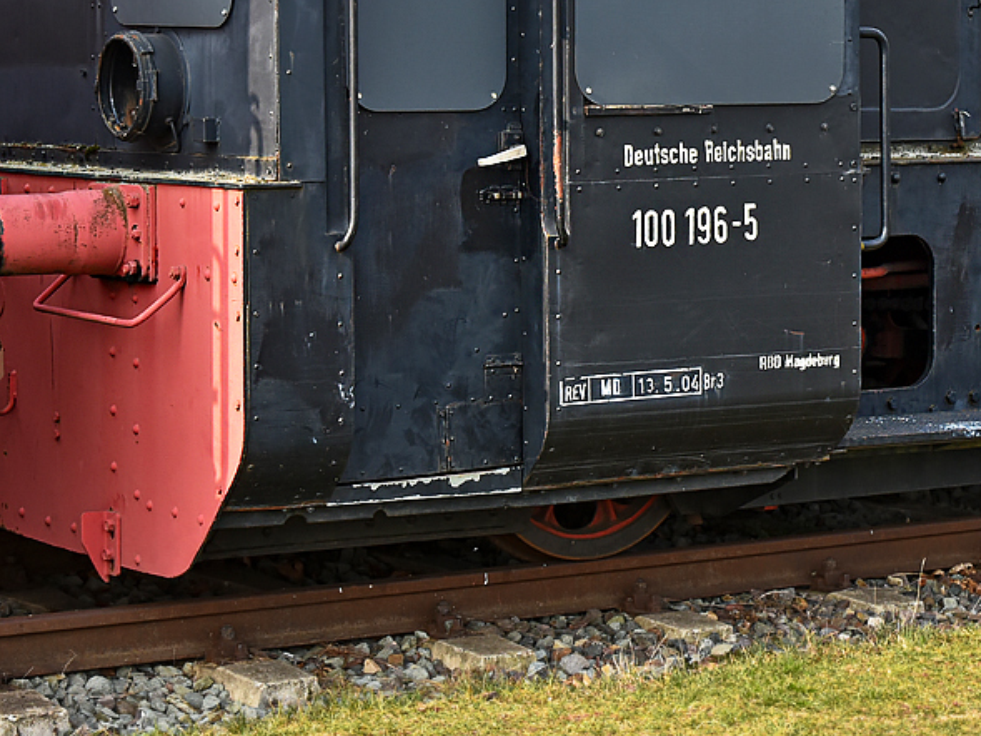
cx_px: 675
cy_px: 168
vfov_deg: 15.6
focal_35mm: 94
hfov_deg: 20.8
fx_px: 2664
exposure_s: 1/250
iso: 200
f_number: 7.1
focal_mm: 32
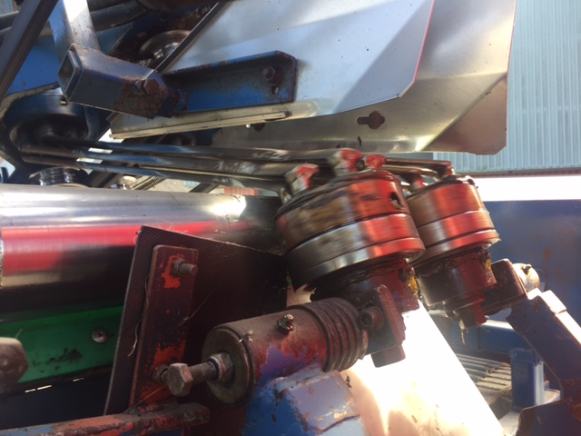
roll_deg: +1.0
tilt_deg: +1.2
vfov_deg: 48.2
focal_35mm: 29
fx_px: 487
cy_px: 218
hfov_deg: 61.7
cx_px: 290
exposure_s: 1/115
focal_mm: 4.15
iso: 32
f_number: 2.2
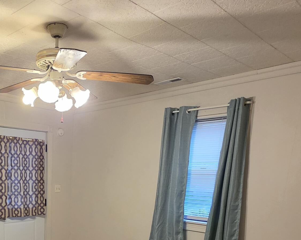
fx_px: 303
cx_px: 63
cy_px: 245
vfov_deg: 38.1
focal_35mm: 34
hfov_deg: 49.9
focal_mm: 2.2
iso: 400
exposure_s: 1/60
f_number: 1.9
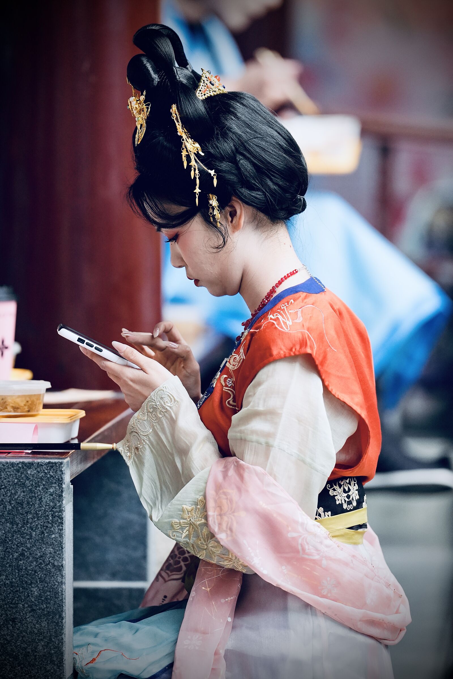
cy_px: 340
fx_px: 5662
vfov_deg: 6.9
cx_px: 226
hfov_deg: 4.6
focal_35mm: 300
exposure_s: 1/2000
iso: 2000
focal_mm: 300
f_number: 2.8
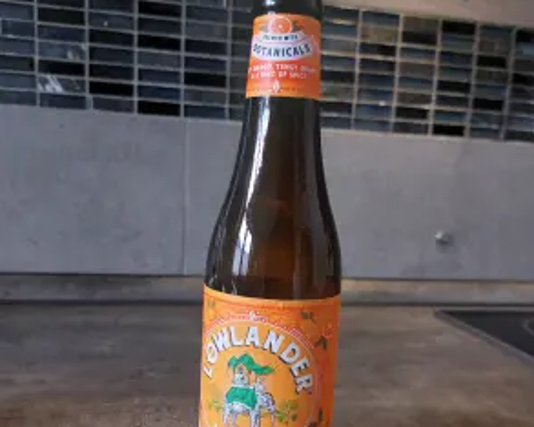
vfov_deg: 45.1
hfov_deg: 55.7
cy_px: 283
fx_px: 505
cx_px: 272
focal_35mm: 32
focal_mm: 5.23
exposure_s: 1/50
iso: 320
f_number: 1.8
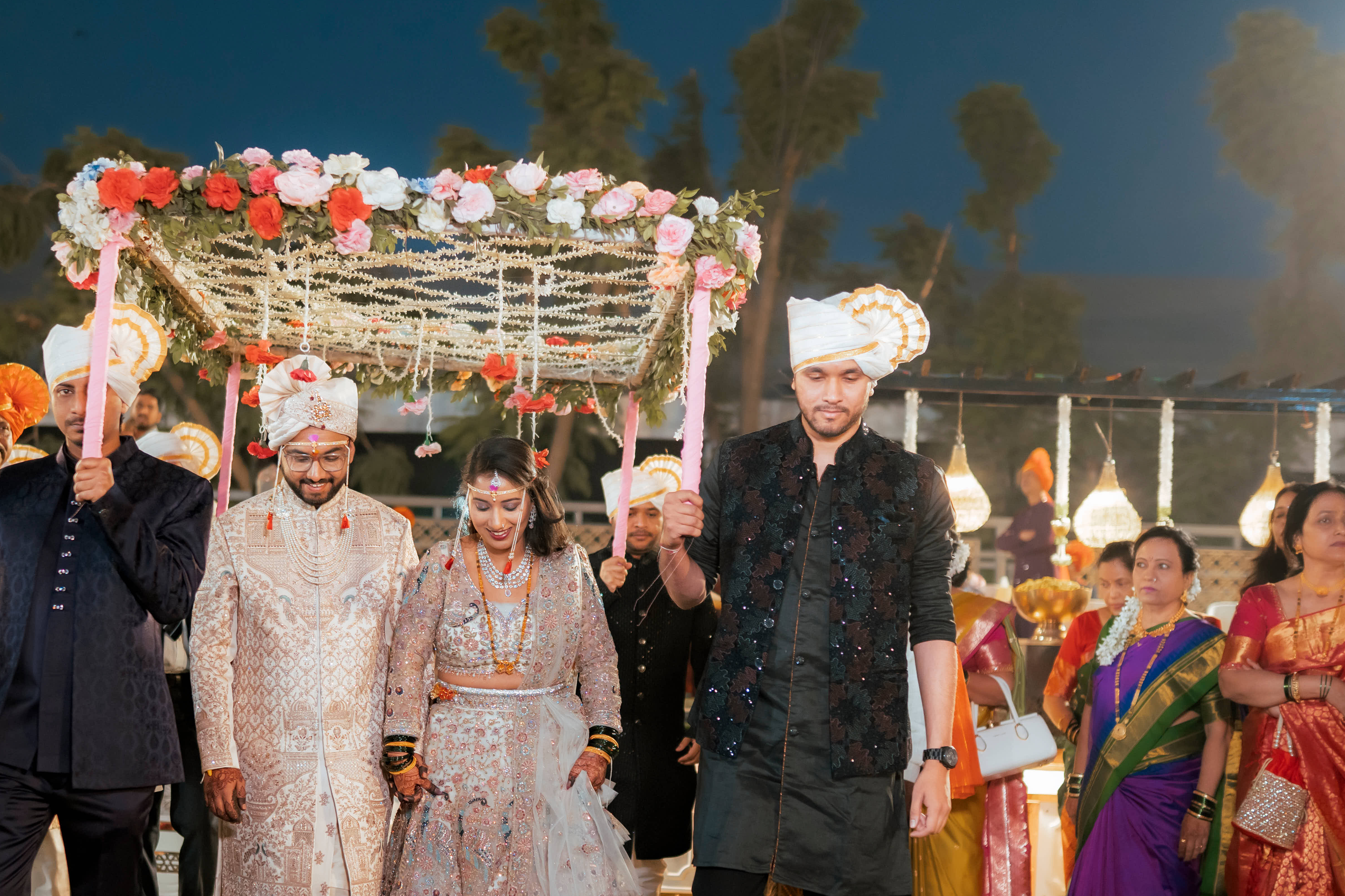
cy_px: 645
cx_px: 498
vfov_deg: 26.2
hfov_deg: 38.6
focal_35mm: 51
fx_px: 1905
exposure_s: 1/250
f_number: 1.6
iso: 1250
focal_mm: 35
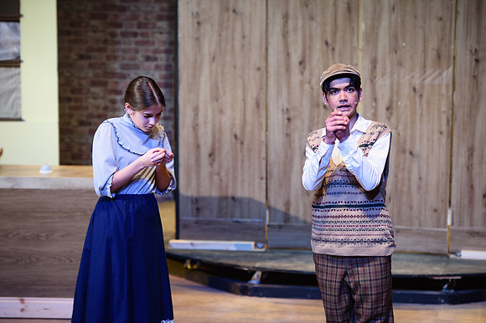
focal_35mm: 125
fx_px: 1686
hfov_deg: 16.4
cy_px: 162
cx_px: 243
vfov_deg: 11.0
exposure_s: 1/100
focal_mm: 125
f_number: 2.8
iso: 800
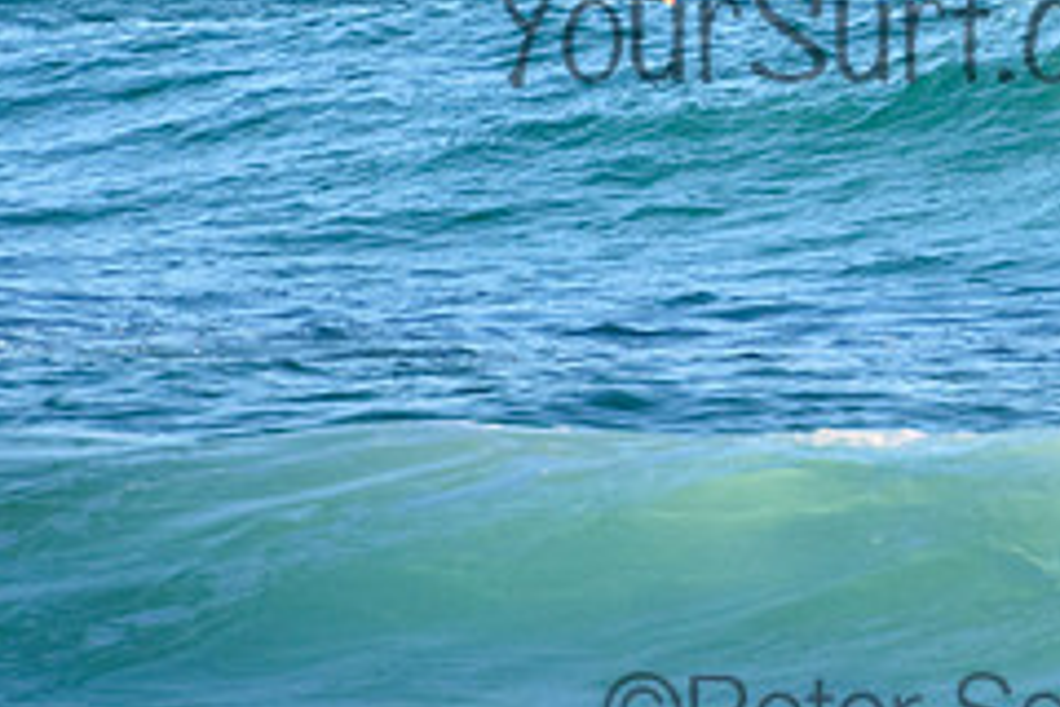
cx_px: 945
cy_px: -20
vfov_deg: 0.9
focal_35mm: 1453
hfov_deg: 1.4
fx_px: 42779
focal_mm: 400
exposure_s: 1/2500
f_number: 5.6
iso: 1000
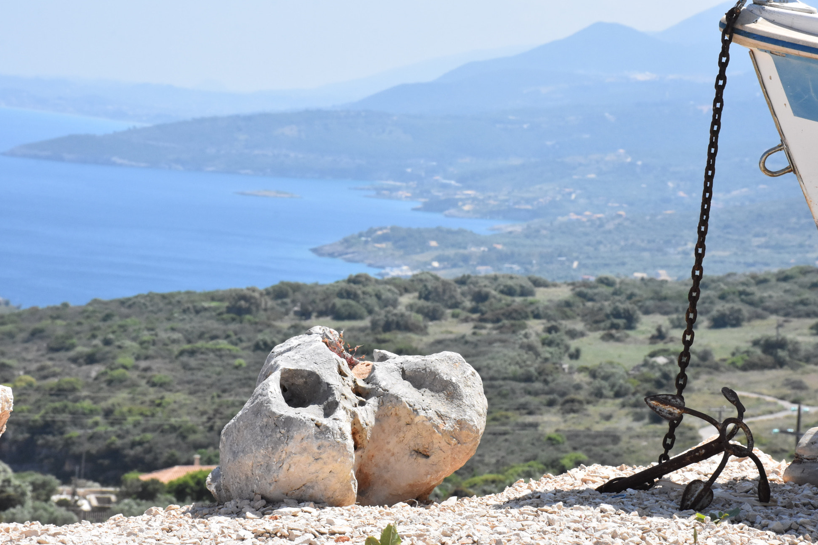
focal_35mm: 126
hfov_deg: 16.3
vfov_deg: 10.9
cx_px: 414
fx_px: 2863
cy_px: 280
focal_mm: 80
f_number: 16
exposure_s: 1/1000
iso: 1600
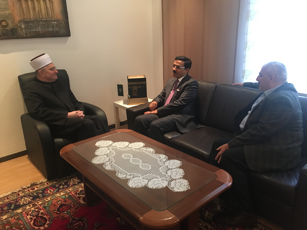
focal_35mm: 29
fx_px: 257
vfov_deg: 48.2
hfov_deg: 61.7
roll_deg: +1.5
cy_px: 115
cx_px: 154
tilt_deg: -18.0
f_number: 2.2
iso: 250
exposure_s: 1/33
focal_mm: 4.15
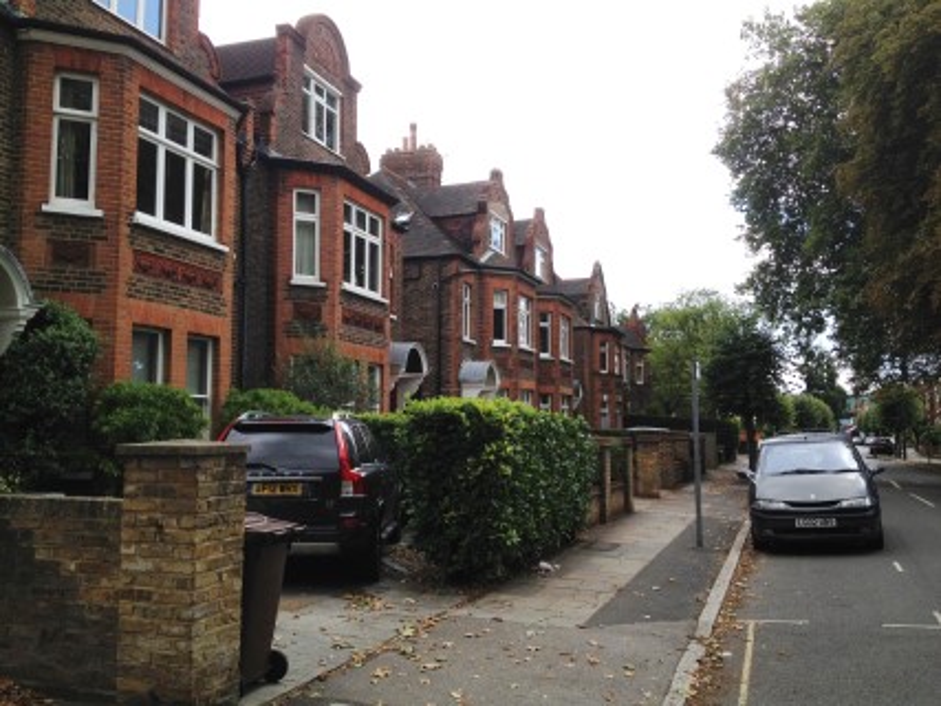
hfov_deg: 52.6
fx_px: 951
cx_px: 470
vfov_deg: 40.7
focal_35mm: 35
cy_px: 353
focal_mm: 4.28
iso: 50
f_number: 2.4
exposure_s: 1/726
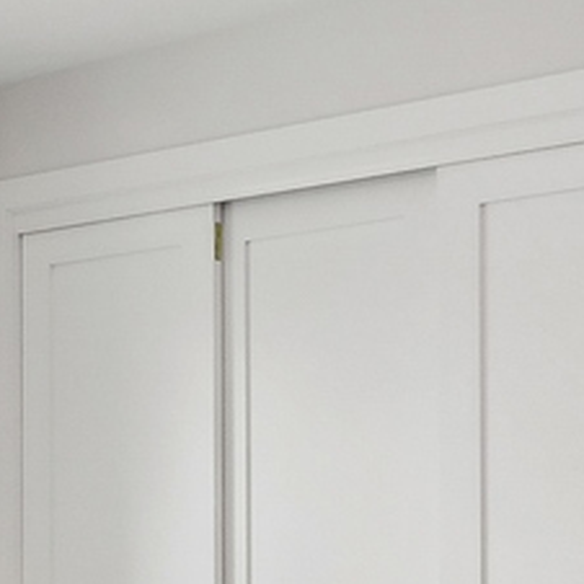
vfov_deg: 21.3
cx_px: 253
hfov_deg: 21.9
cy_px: 566
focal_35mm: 79
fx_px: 1508
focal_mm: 7
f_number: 8
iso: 400
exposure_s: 1/13
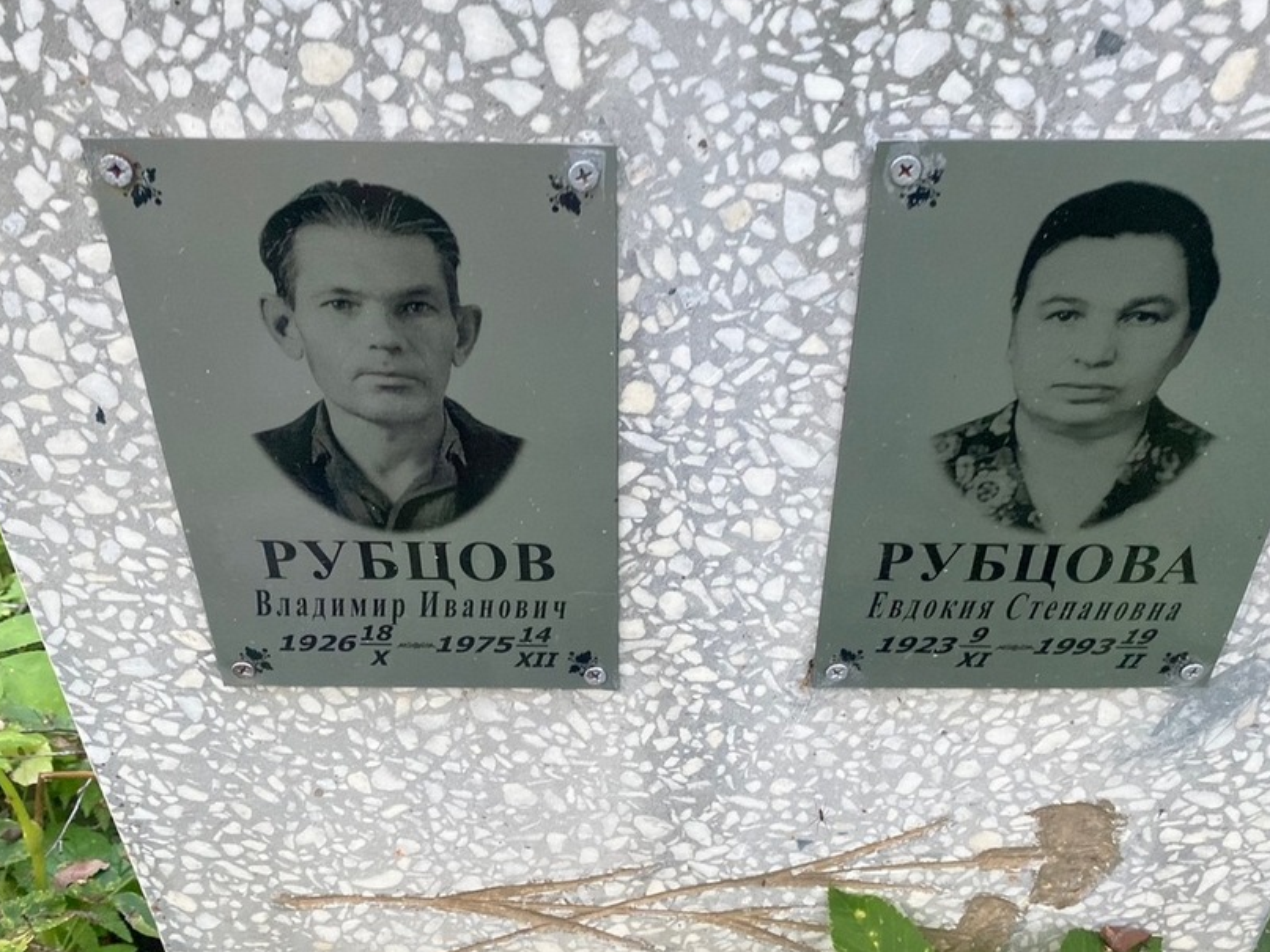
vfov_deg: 42.9
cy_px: 478
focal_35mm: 33
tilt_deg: -37.9
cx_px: 670
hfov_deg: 55.3
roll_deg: -0.3
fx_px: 1211
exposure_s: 1/60
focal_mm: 4.25
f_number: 1.8
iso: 250
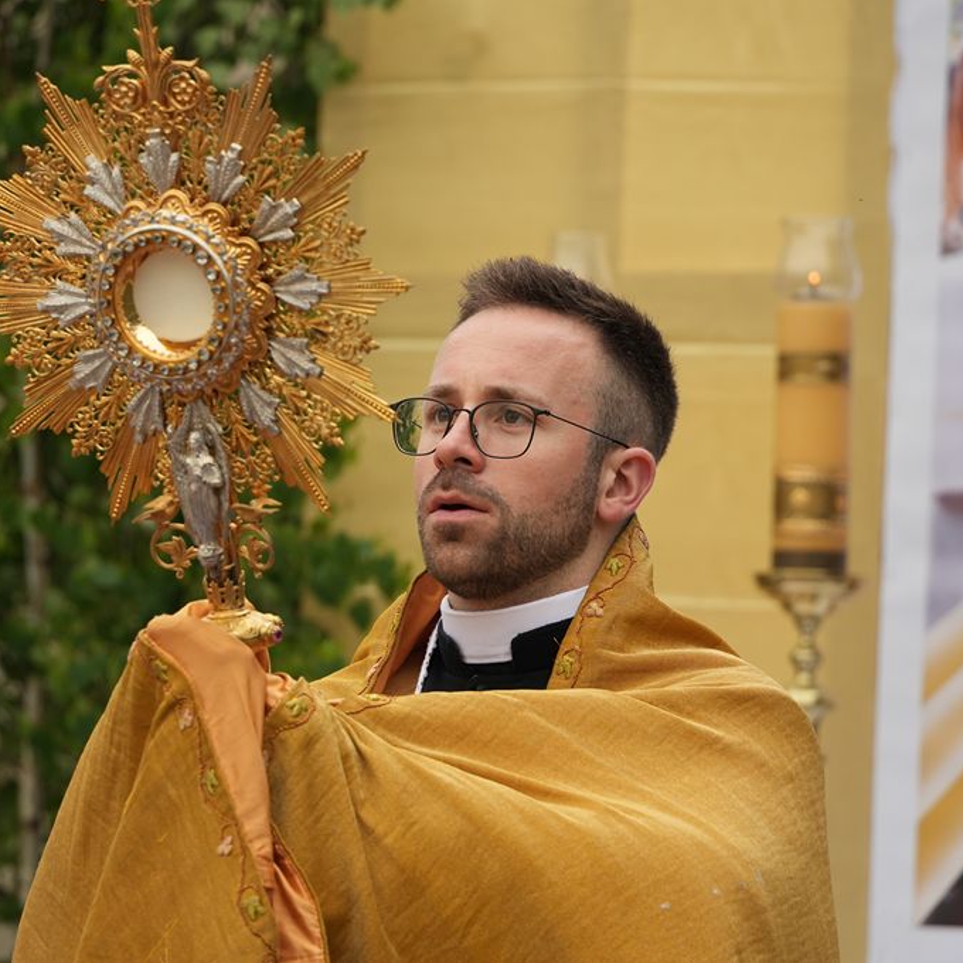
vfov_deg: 6.8
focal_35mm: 256
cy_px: 481
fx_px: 8057
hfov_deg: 6.8
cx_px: 354
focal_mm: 200
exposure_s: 1/640
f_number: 5.6
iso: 800
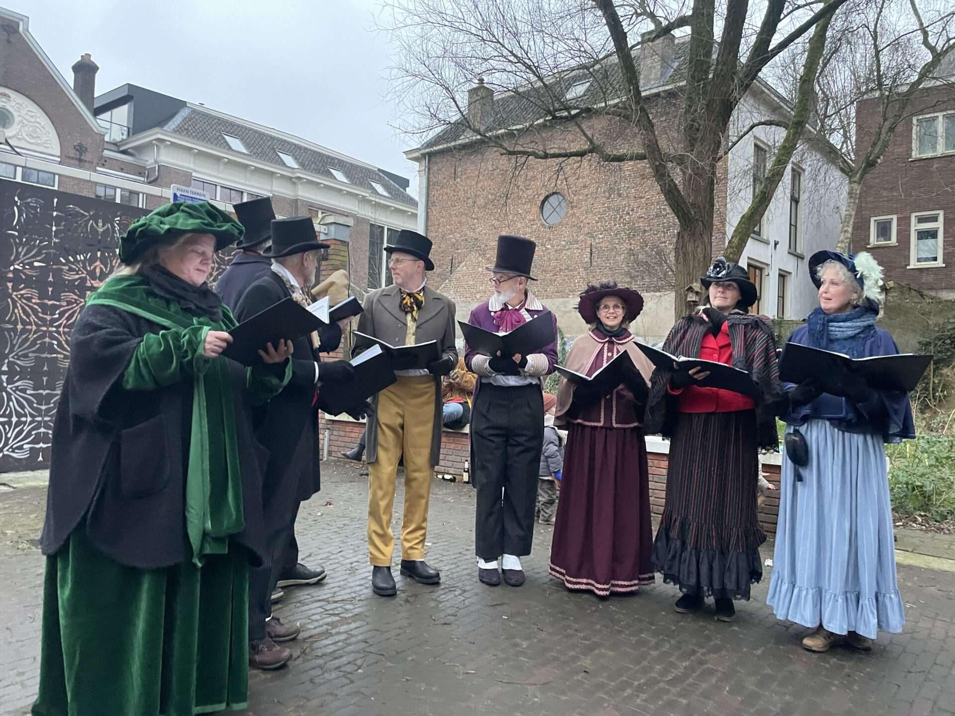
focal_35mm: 26
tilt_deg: +1.7
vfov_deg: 53.1
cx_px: 478
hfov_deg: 67.3
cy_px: 358
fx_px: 717
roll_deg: -1.3
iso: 500
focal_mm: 4.2
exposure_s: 1/33
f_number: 1.6
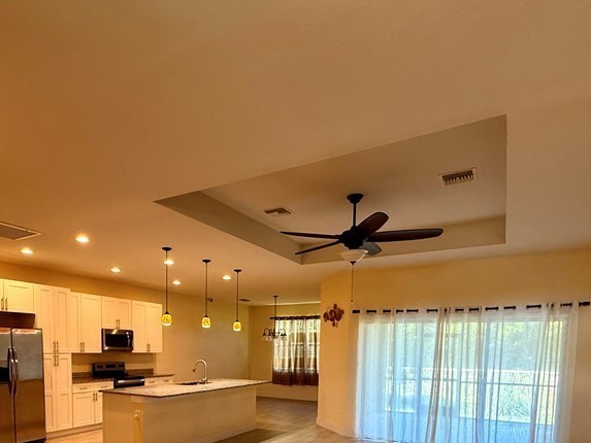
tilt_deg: -5.1
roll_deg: -1.3
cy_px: 384
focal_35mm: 25
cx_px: 231
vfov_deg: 49.9
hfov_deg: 68.6
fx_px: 427
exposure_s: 1/60
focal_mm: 2.22
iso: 160
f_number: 2.2
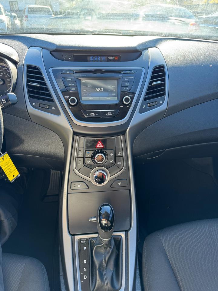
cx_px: 109
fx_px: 202
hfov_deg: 56.8
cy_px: 146
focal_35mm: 24
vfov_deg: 71.6
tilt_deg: -30.2
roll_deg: -0.7
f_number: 1.78
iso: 64
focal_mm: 6.76
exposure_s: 1/121
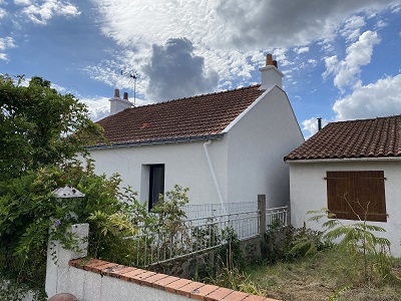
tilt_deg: +7.0
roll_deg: -0.9
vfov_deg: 53.1
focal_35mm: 26
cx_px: 200
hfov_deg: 67.3
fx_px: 301
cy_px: 150
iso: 32
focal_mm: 4.25
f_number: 1.8
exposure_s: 1/5025
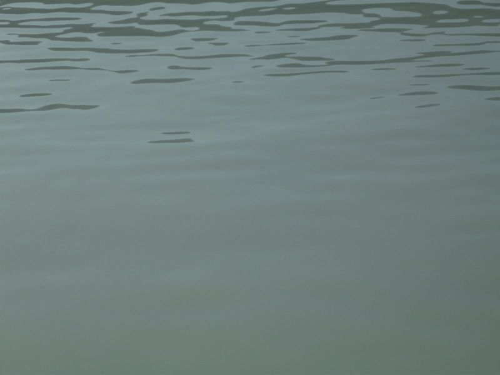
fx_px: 1444
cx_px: 250
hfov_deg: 19.6
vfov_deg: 14.8
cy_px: 188
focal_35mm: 100
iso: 100
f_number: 5.1
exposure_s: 1/1000
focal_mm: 16.5
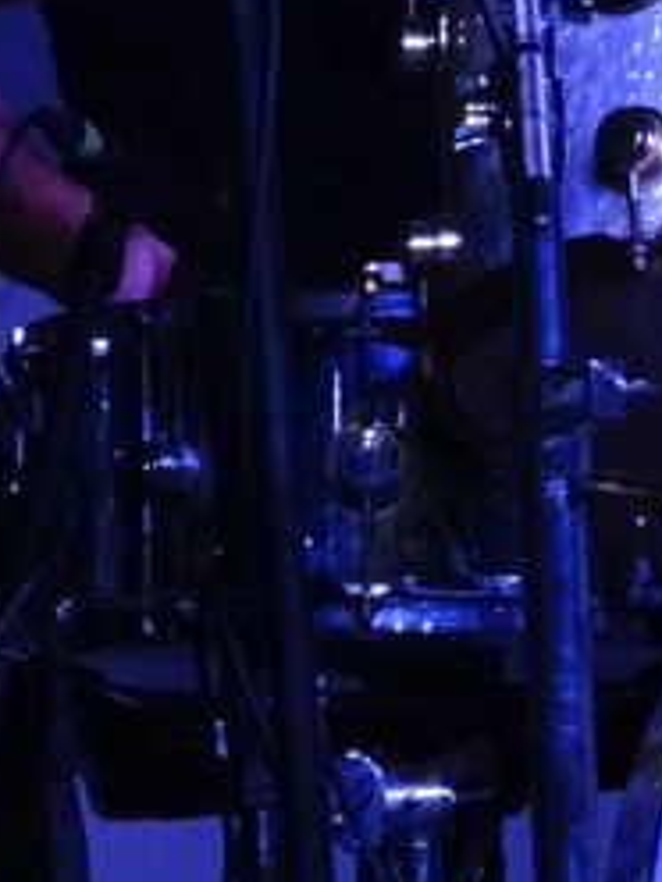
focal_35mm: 678
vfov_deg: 2.9
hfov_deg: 2.2
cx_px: 530
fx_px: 17288
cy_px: 20
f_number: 6.3
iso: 800
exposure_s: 1/80
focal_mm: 33.17
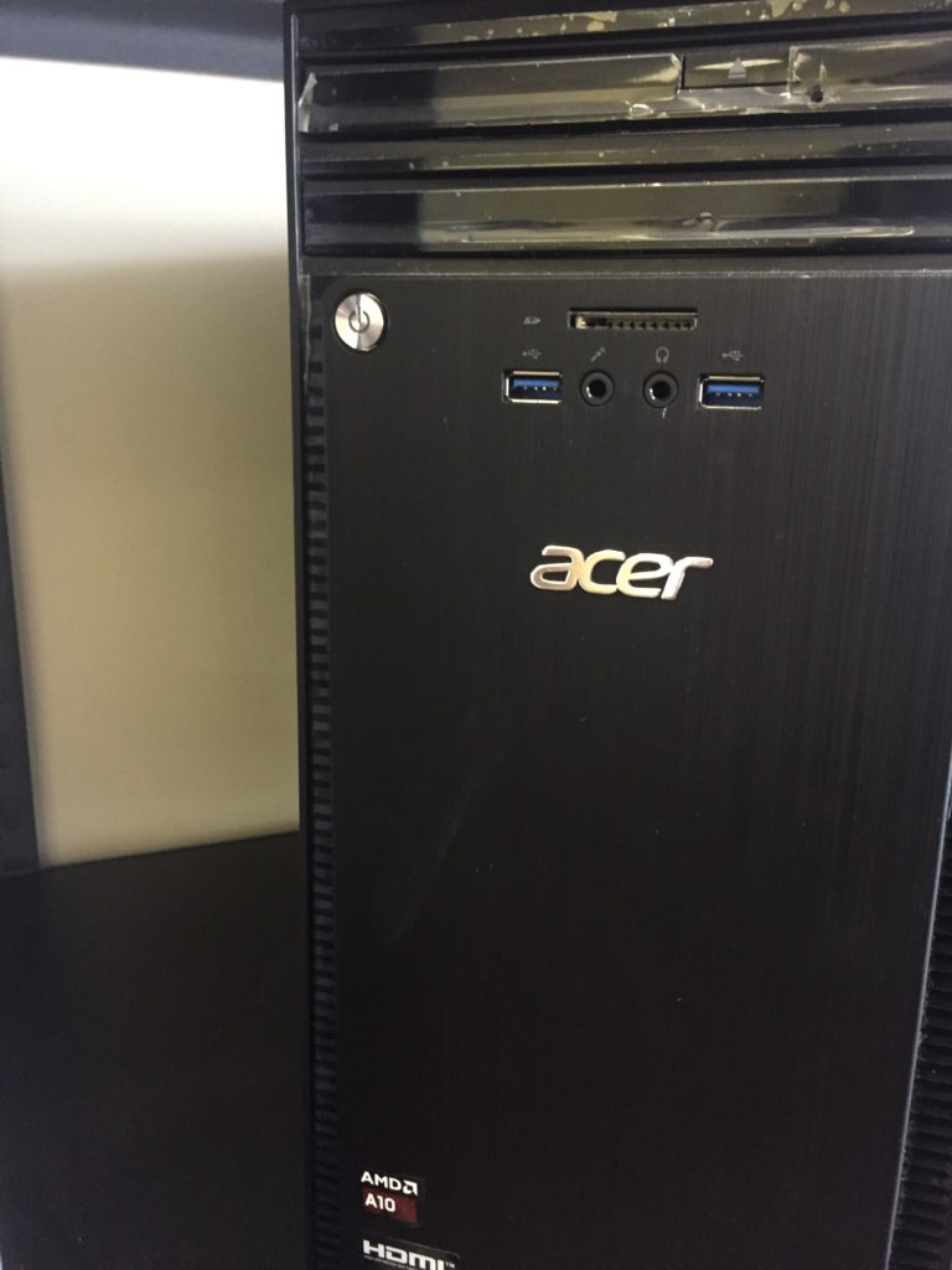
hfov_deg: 48.2
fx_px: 1063
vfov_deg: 61.7
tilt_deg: -13.8
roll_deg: -1.1
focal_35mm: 29
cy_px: 635
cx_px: 476
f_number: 2.2
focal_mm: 4.15
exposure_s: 1/15
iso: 320
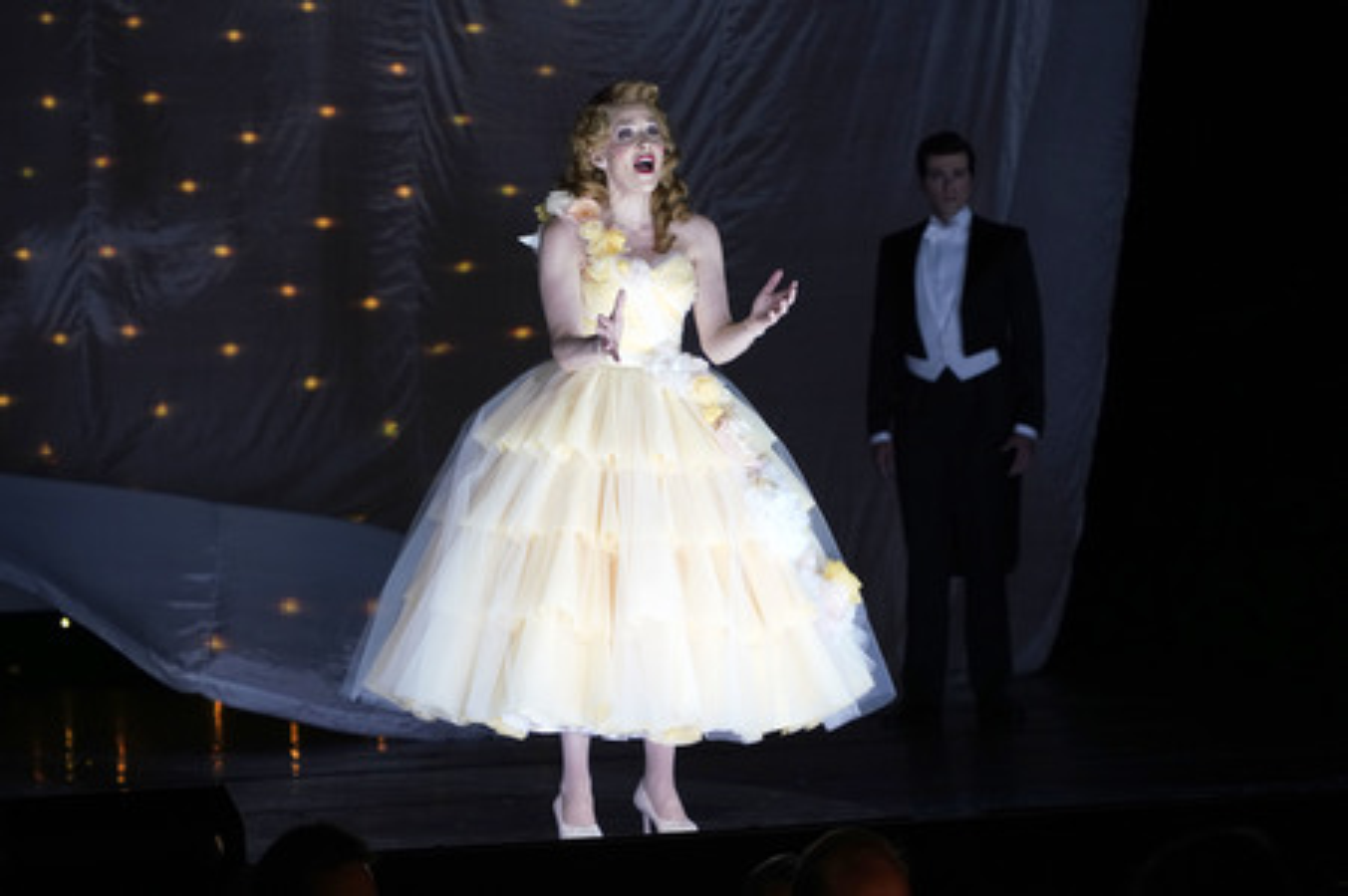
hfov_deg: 13.4
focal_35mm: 153
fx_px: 5725
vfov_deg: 9.0
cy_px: 448
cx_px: 674
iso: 2500
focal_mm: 153
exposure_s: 1/160
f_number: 5.6
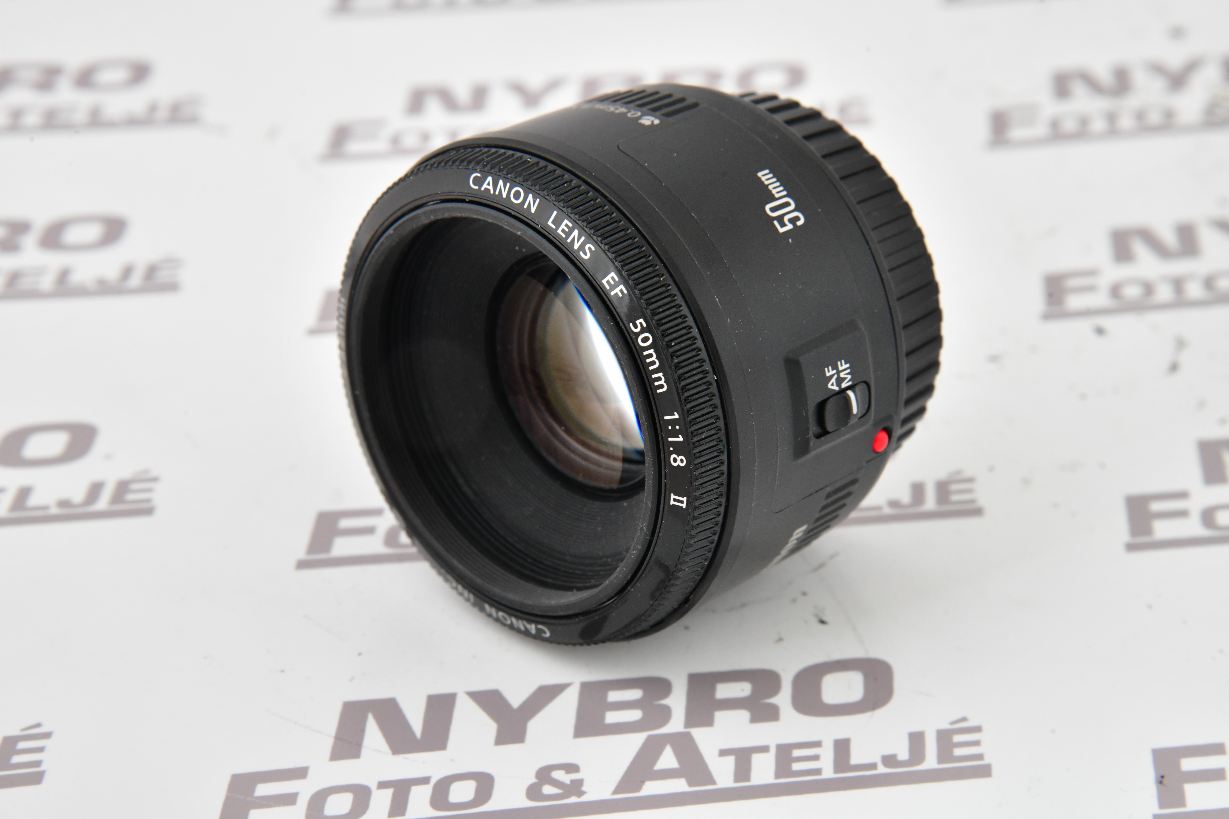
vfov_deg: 11.4
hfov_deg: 17.1
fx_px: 4096
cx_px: 614
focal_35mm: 120
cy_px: 410
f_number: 14
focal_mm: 120
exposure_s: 1/125
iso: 1600
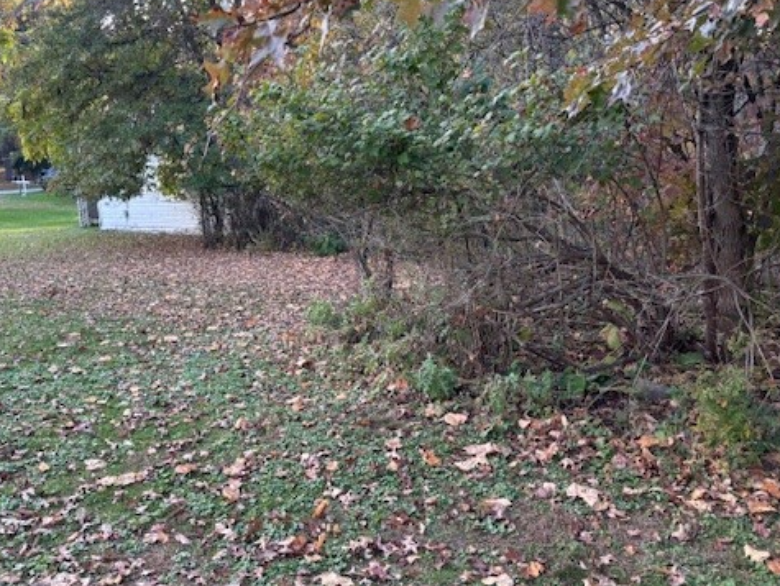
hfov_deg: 51.8
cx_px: 276
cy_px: 268
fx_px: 789
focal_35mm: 35
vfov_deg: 40.7
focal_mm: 5.96
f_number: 1.6
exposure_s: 1/121
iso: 40
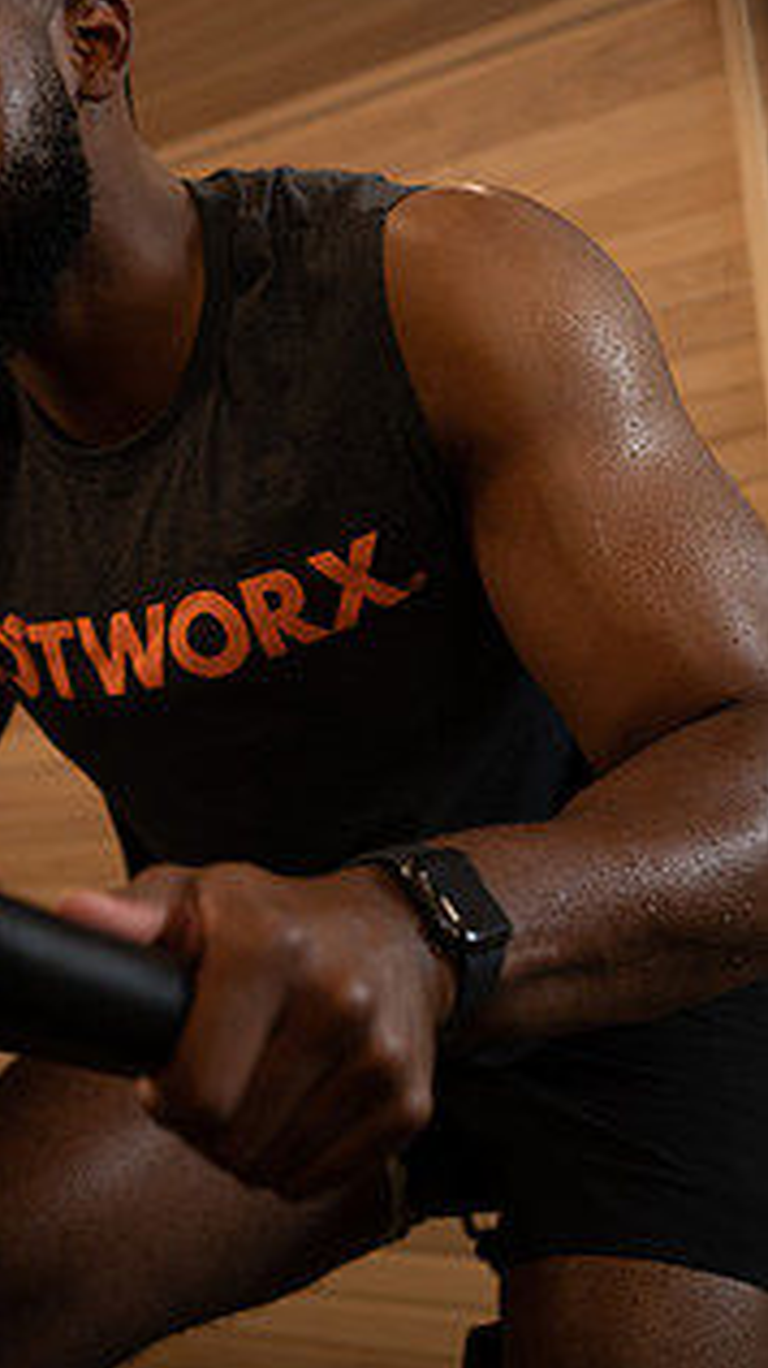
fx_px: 1885
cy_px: 444
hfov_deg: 22.6
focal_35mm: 52
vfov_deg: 39.4
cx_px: 125
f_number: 2.8
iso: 400
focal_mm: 35
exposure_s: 1/160
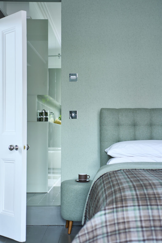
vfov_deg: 33.4
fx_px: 405
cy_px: 122
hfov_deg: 22.6
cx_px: 81
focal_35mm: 60
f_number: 3.5
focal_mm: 60
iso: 125
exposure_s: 1/25
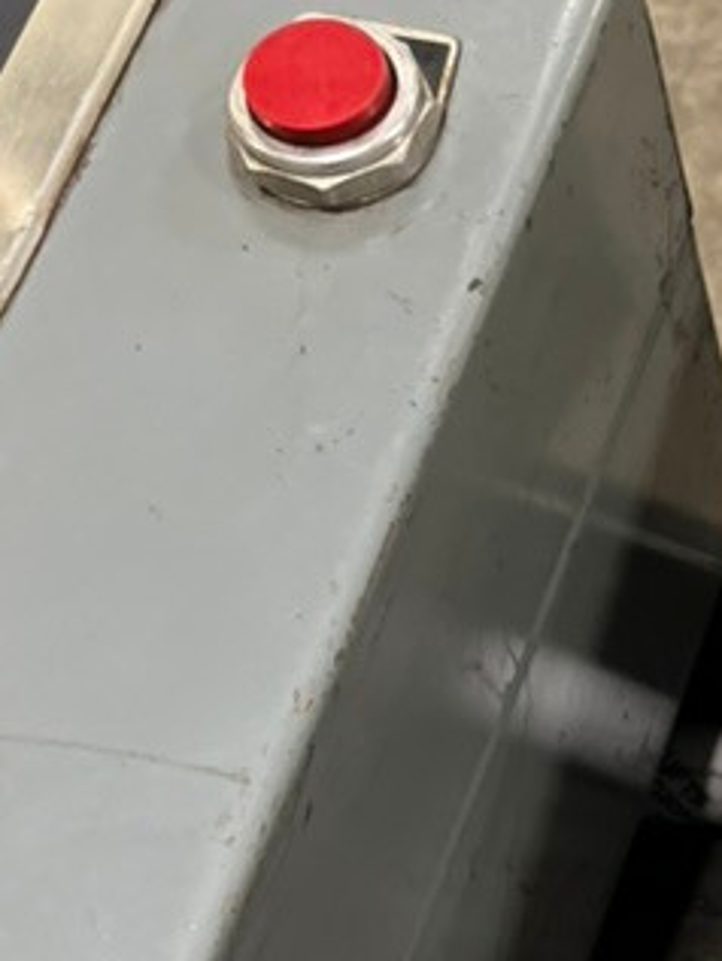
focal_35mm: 84
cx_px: 1141
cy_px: 1010
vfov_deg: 22.2
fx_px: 2334
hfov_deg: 15.9
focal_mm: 5.1
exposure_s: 1/120
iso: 125
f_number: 1.6
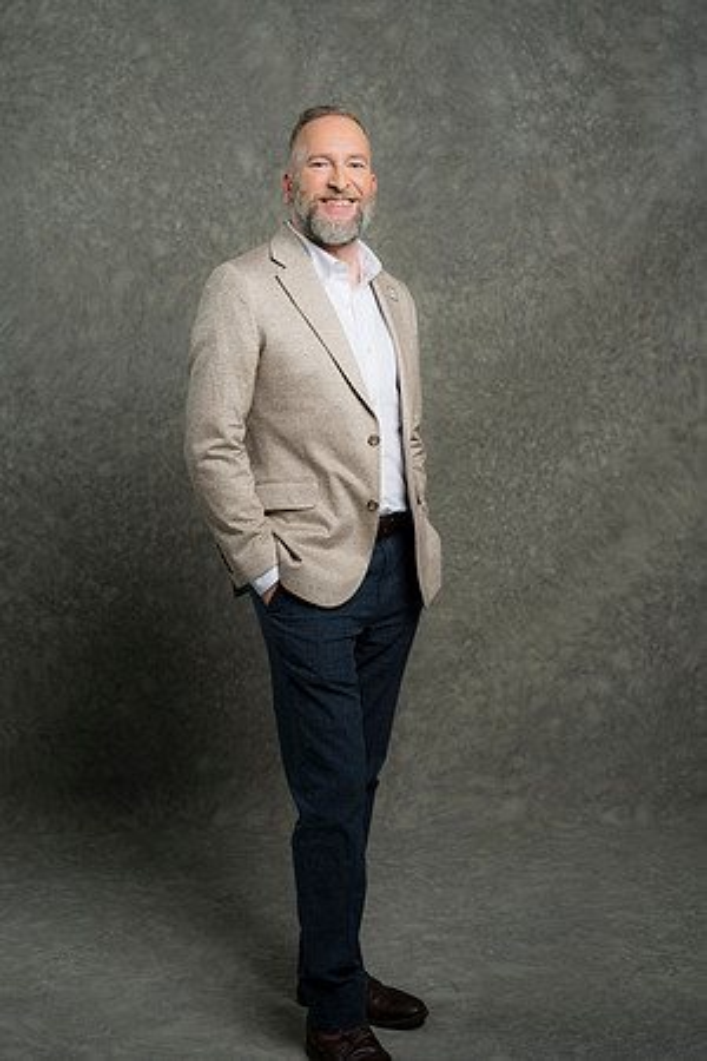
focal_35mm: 55
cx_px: 354
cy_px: 530
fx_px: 1620
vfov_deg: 36.2
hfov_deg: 24.6
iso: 125
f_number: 4
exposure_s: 1/160
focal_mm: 55
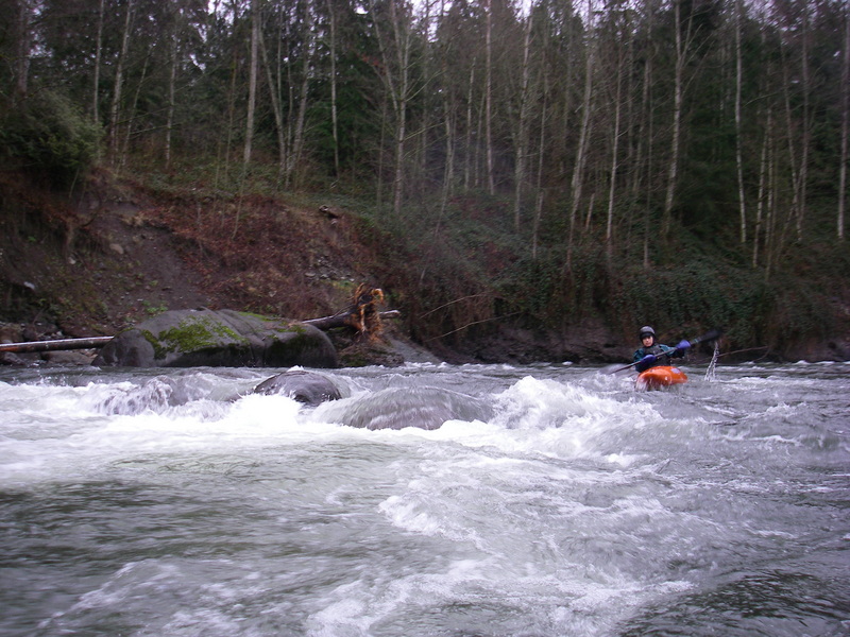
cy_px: 318
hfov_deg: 49.0
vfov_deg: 37.7
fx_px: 933
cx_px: 425
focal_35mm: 38
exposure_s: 1/50
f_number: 3.3
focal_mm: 6.3
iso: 64
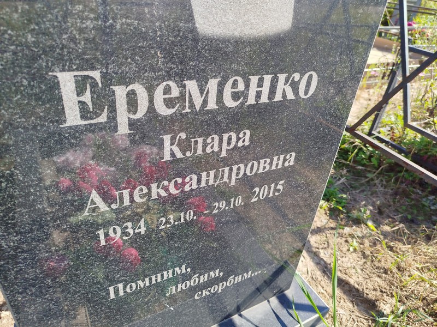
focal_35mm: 24
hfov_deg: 71.6
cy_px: 164
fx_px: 303
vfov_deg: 56.8
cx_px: 218
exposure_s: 1/346
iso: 50
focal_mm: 5.31
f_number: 1.7
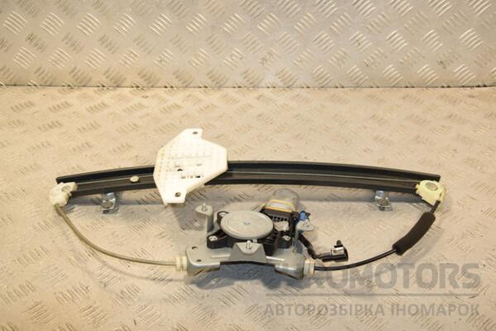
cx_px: 248
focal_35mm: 51
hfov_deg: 38.9
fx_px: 703
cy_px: 166
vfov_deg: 26.5
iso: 800
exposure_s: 1/200
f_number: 8
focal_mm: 34
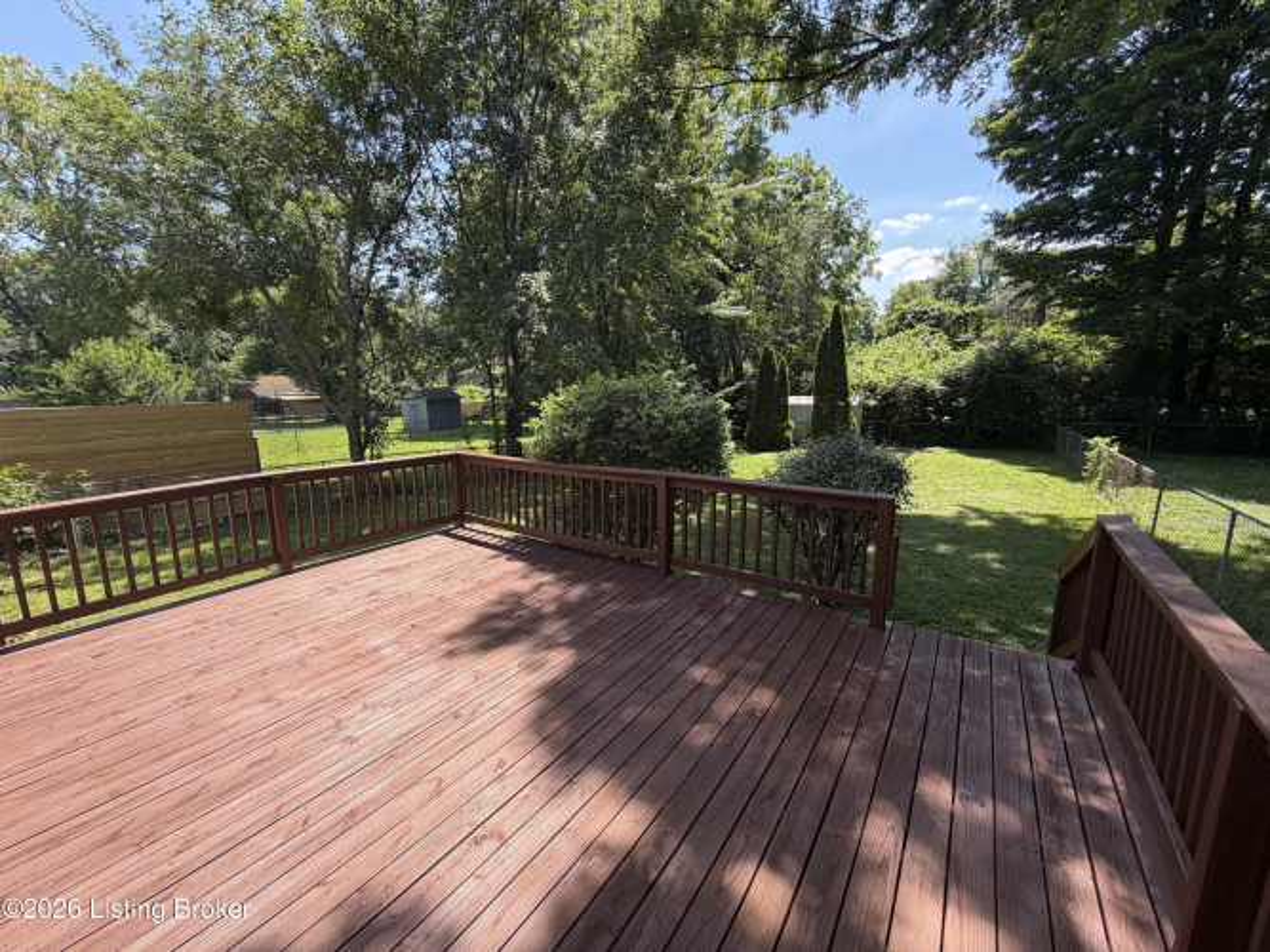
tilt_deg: -9.7
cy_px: 476
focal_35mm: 14
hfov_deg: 102.1
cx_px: 635
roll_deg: +0.7
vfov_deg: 85.7
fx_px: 514
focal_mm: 2.22
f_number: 2.2
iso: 50
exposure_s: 1/502
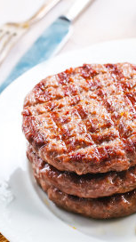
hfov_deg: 10.2
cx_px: 128
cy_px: 109
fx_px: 756
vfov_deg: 18.2
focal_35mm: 118
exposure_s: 1/250
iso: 100
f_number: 6.3
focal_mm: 50
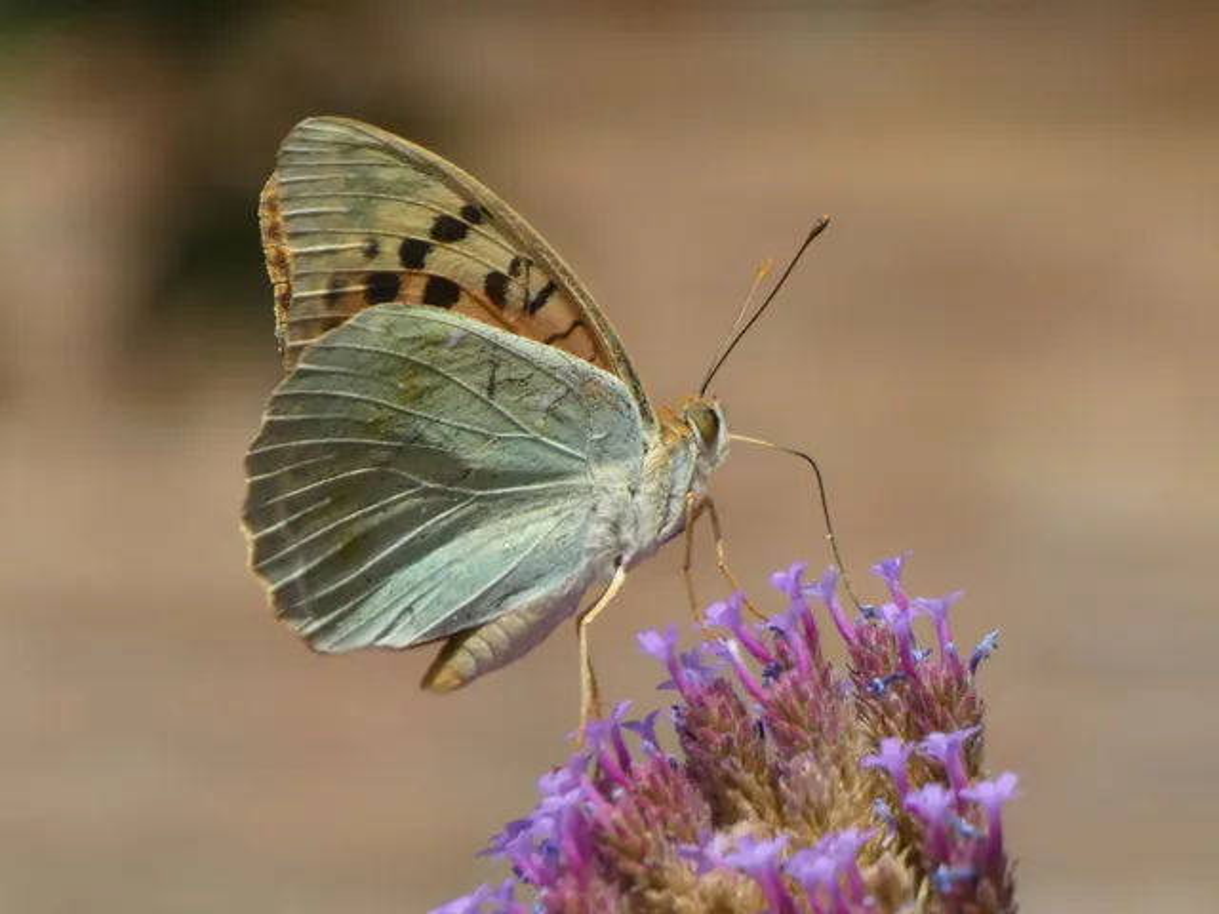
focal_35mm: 515
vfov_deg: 2.9
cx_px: 610
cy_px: 457
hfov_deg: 3.8
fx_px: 18136
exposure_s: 1/160
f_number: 5.6
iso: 80
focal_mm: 92.3
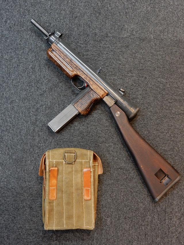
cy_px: 122
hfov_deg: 33.6
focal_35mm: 43
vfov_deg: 43.8
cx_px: 92
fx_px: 305
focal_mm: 7.6
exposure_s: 1/8
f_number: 4.2
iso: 450
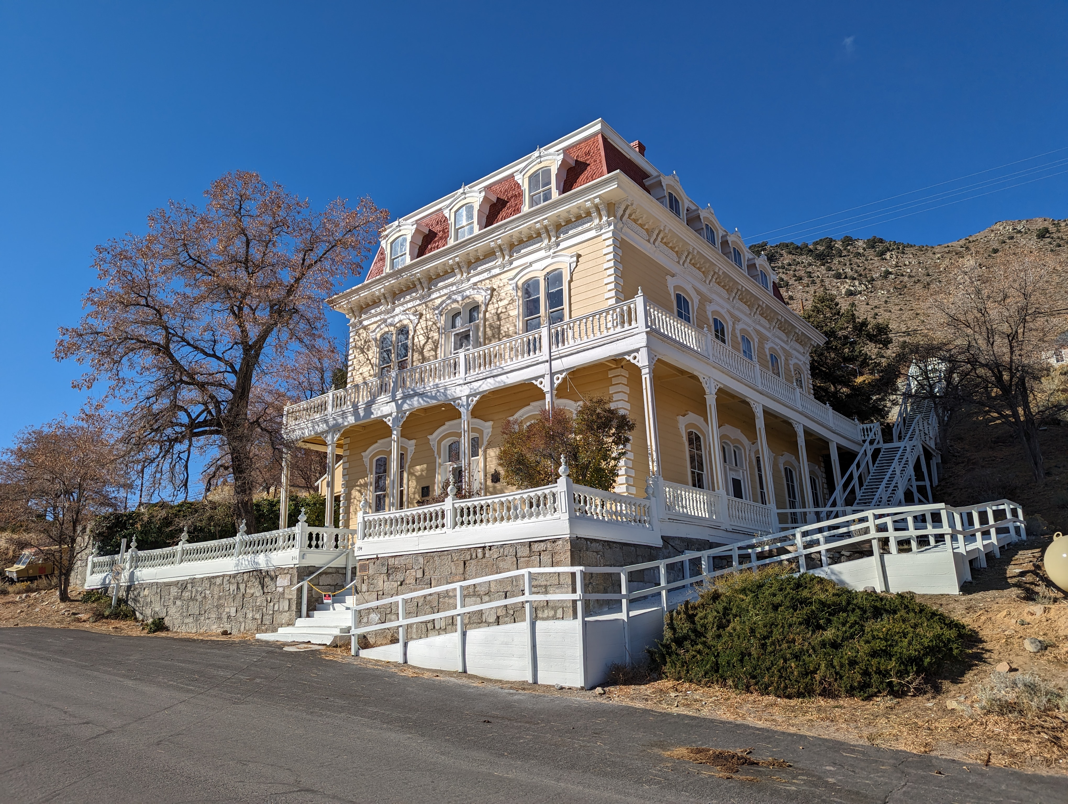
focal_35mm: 24
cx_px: 534
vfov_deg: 56.9
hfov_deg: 71.5
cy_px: 402
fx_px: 742
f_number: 1.85
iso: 46
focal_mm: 6.81
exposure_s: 1/4525
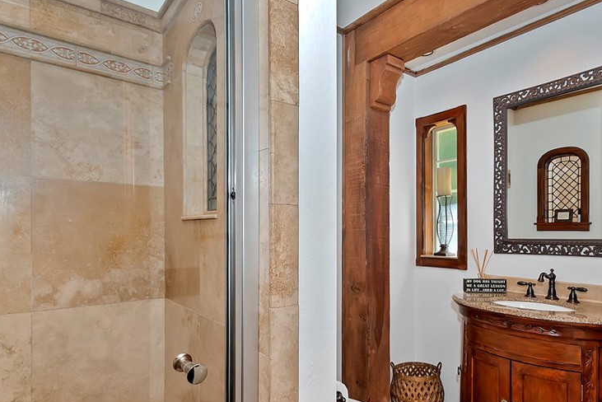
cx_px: 352
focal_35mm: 21
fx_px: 351
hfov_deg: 80.5
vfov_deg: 59.4
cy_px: 226
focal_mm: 10
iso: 400
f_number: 8
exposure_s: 1/30
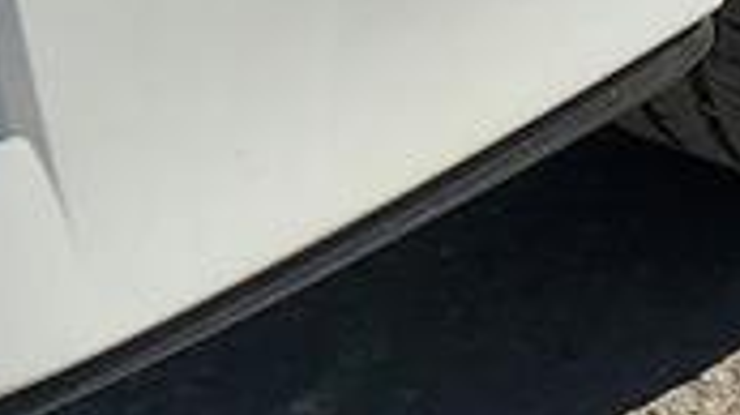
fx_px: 4117
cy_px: -1082
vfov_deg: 5.3
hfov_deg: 10.0
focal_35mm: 210
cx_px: -312
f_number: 2.4
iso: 50
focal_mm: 4.3
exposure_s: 1/3333
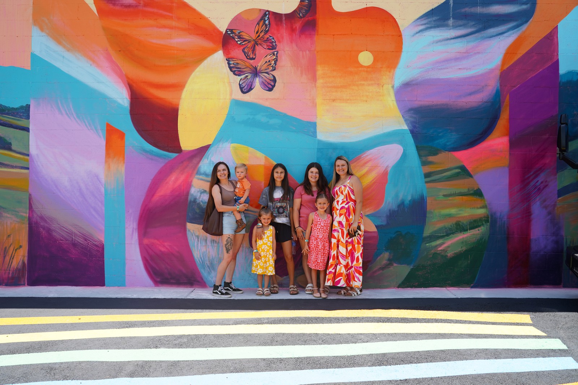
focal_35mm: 31
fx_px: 498
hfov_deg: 60.3
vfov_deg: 42.3
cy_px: 192
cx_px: 289
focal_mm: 31
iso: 100
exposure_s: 1/250
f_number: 5.6
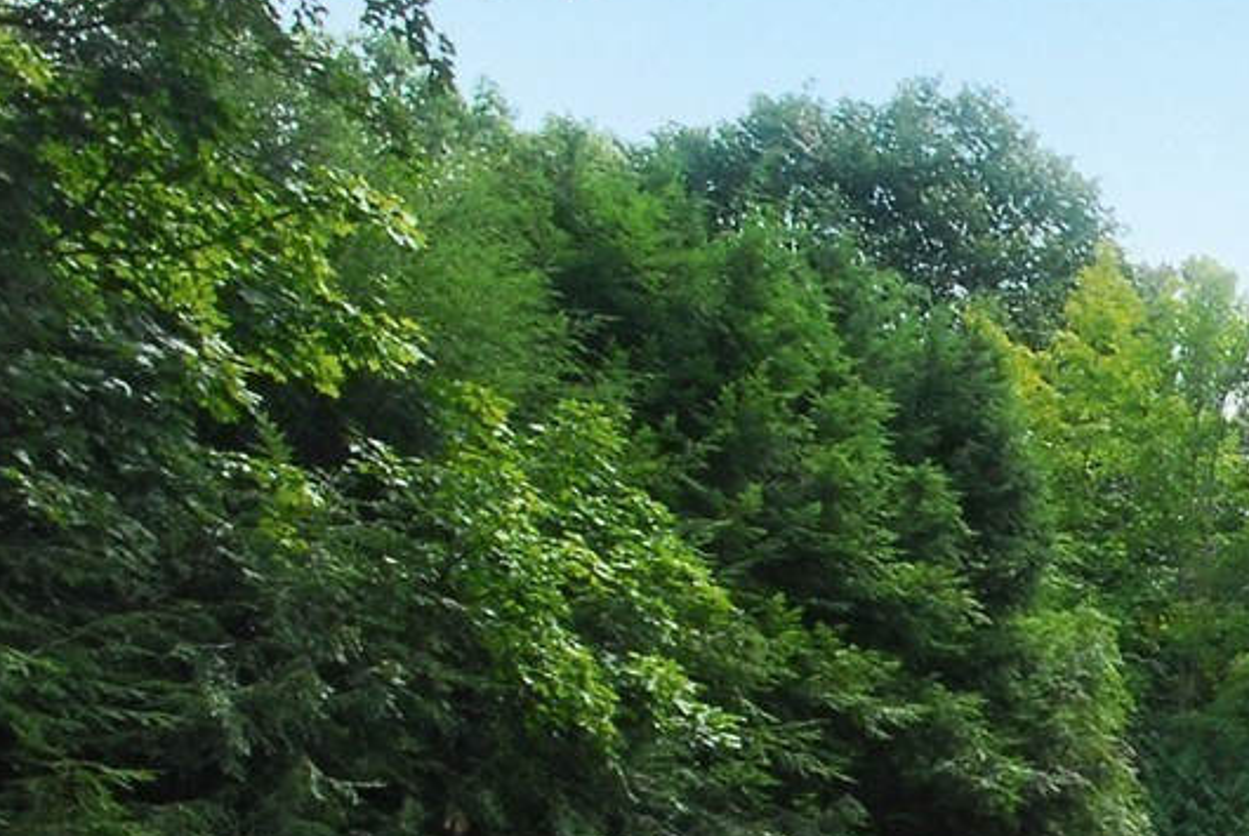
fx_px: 2015
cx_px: 1951
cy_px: 1014
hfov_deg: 24.9
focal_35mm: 58
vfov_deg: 21.7
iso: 250
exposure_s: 1/60
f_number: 13
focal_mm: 10
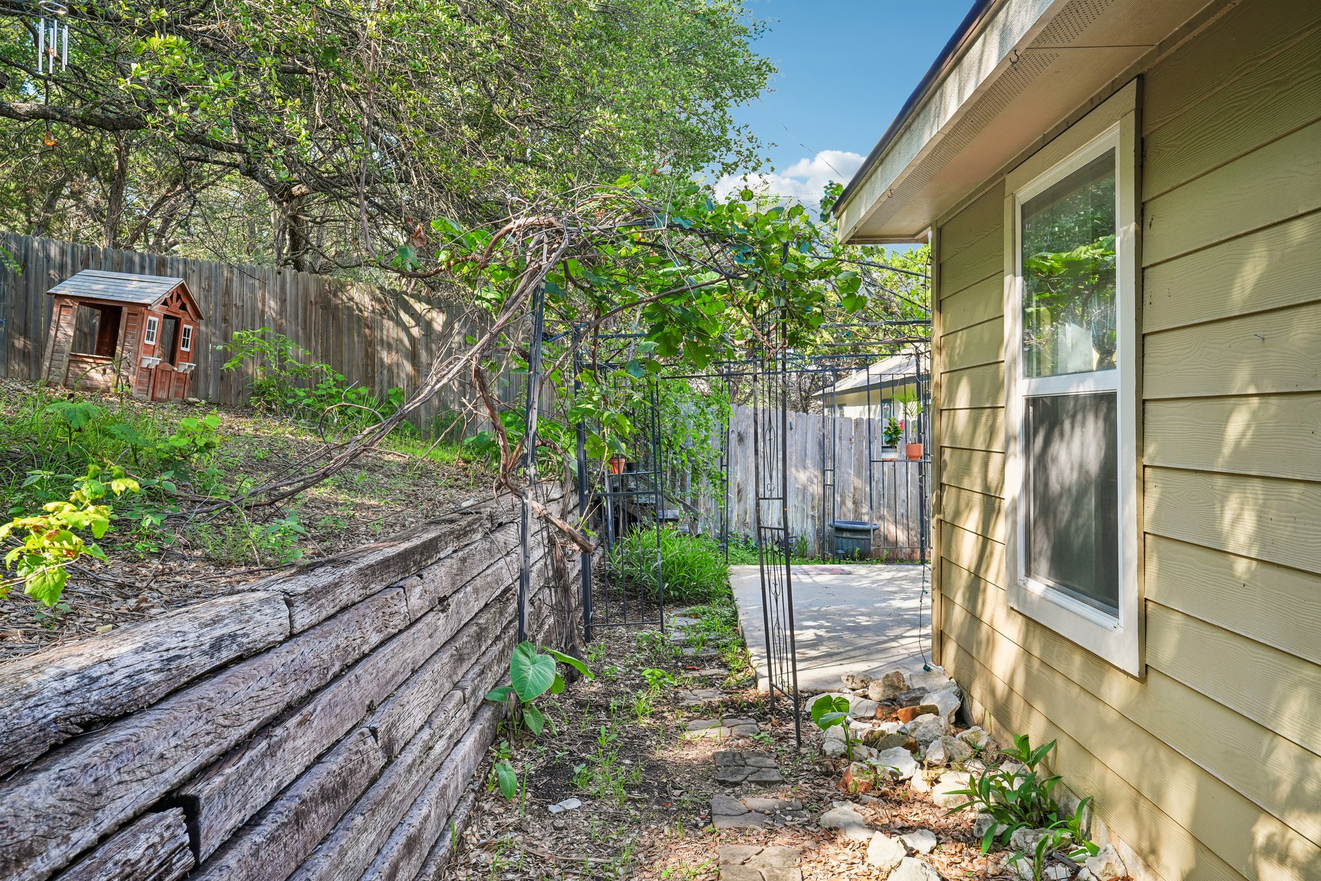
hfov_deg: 69.4
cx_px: 660
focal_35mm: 26
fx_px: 954
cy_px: 440
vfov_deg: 49.5
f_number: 8
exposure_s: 1/30
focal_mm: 26
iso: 200
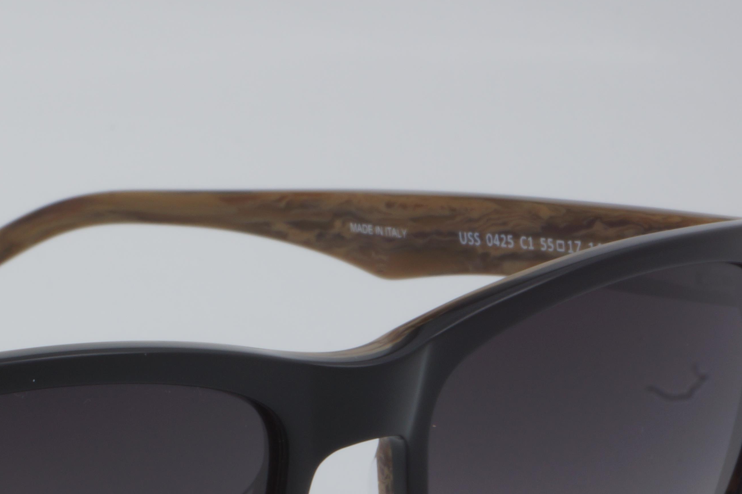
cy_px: 530
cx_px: -36
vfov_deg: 7.2
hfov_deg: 10.7
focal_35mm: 190
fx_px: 3919
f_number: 32
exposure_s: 1/4
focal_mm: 55
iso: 100
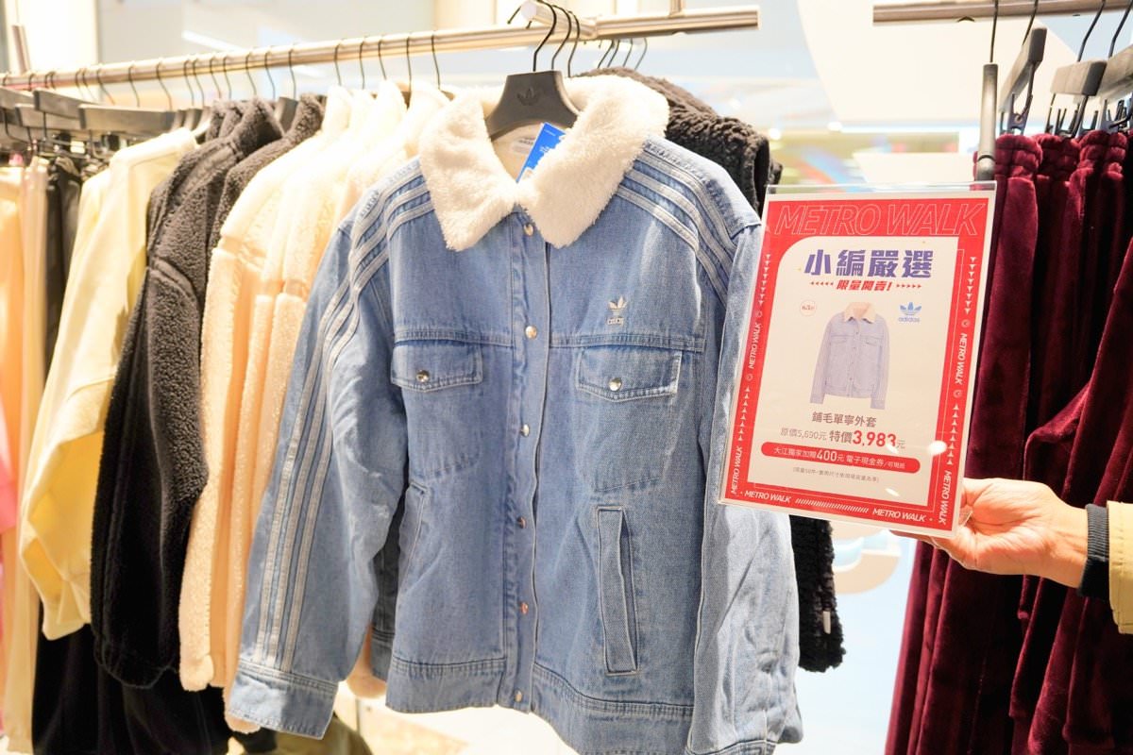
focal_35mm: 30
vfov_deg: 44.0
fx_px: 935
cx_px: 566
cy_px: 378
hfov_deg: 62.4
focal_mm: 29.7
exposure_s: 1/160
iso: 1600
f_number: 3.5
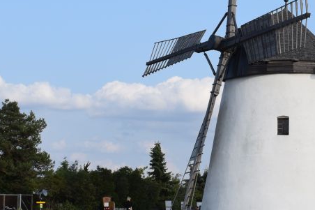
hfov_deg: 19.7
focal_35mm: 102
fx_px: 892
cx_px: 274
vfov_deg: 13.4
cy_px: 117
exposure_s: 1/400
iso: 200
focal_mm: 24
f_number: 10
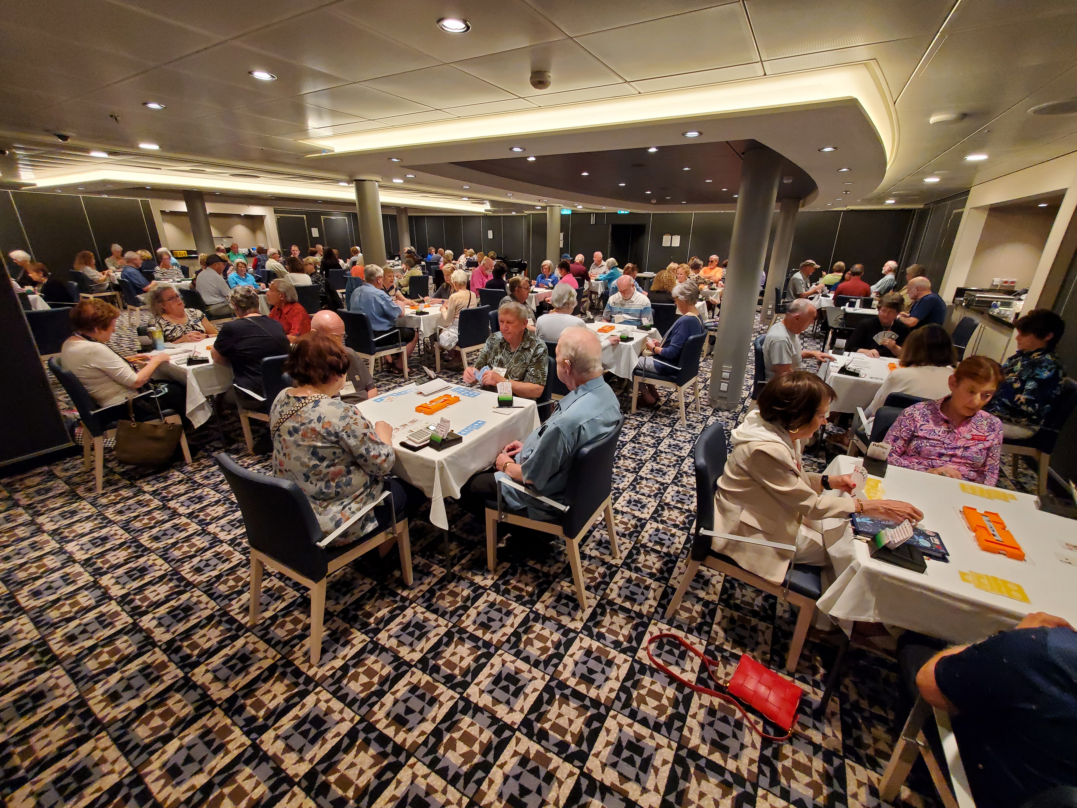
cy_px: 404
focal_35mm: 13
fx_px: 404
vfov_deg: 89.9
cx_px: 538
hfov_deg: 106.2
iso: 400
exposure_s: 1/50
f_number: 2.2
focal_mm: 1.8
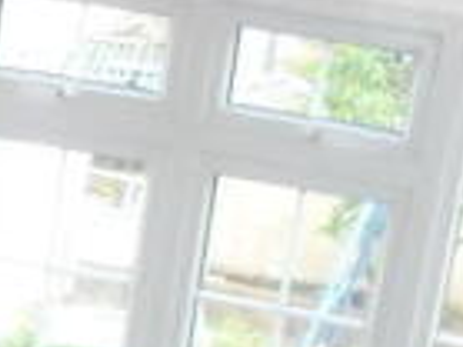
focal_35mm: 147
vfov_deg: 9.4
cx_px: -55
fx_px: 1964
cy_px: 719
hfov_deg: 13.2
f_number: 3.2
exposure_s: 1/45
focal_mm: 6.3
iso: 320
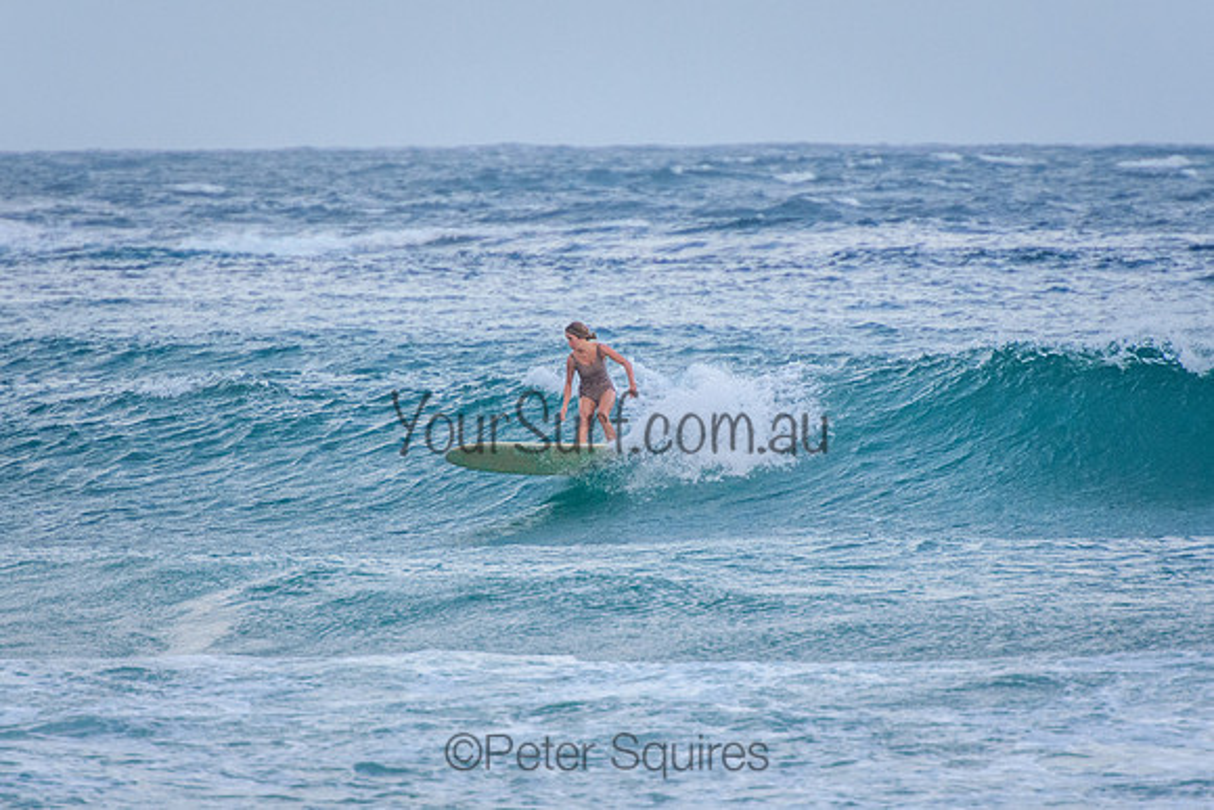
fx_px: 20736
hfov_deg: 3.4
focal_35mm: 615
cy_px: 405
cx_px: 607
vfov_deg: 2.2
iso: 1250
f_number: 5.6
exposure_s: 1/1600
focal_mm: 400
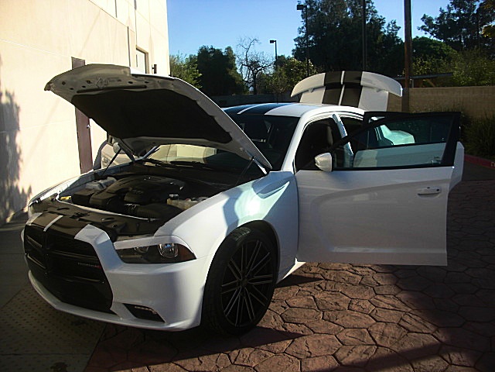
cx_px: 248
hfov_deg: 51.4
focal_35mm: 36
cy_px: 186
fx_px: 515
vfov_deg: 39.7
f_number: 2.8
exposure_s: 1/800
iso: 50
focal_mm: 6.3
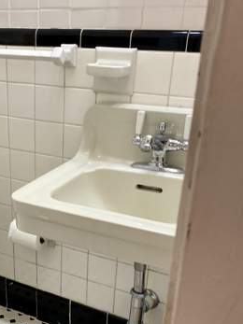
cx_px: 50
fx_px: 450
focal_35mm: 48
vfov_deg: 38.4
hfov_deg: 29.6
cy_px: 253
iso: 64
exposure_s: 1/60
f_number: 1.8
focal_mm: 4.25
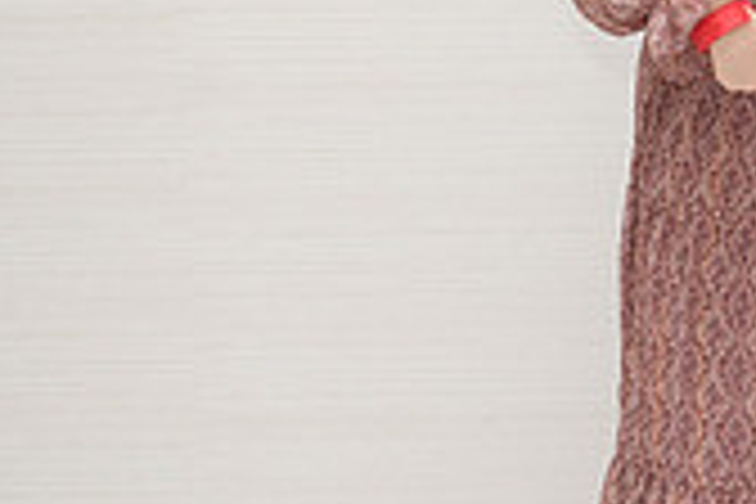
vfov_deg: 10.2
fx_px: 2835
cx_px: 1282
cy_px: 164
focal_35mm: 135
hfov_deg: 13.8
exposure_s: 1/100
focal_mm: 39
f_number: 5
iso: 500
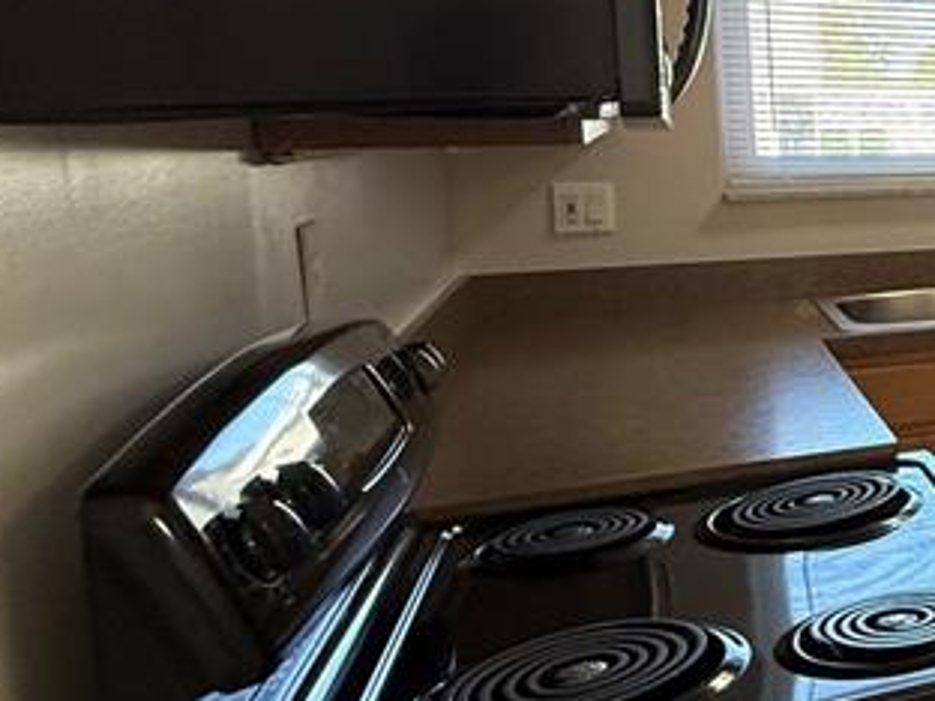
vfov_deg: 31.3
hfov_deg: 28.0
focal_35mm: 46
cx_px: 1394
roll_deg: +0.2
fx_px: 1242
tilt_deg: -5.6
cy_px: 252
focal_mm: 2.22
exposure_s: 1/120
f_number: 2.2
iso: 320
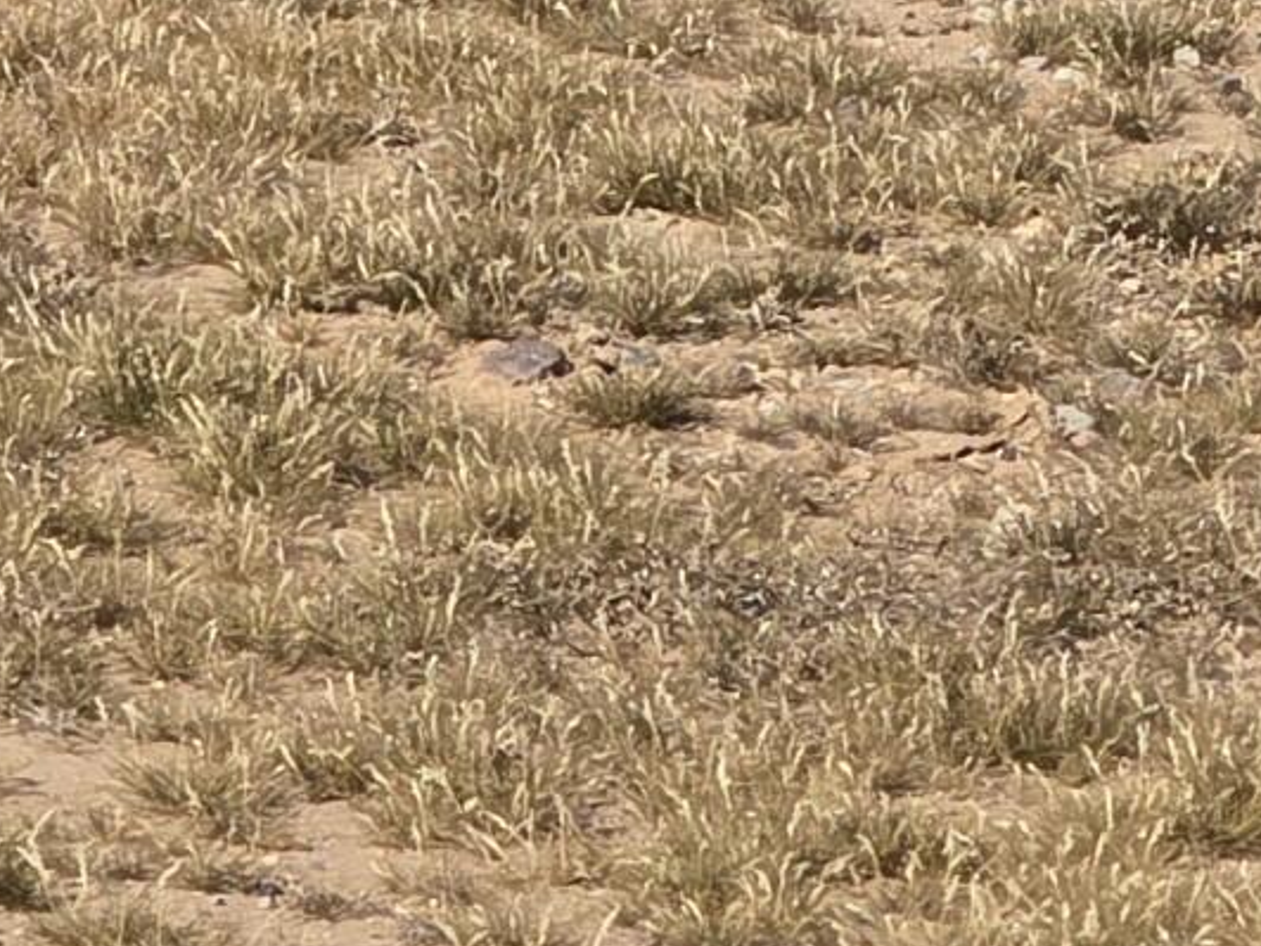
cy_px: -1242
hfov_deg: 5.1
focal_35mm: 389
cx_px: 1356
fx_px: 14171
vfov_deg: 3.8
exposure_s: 1/3168
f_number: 2.4
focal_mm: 7.9
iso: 50
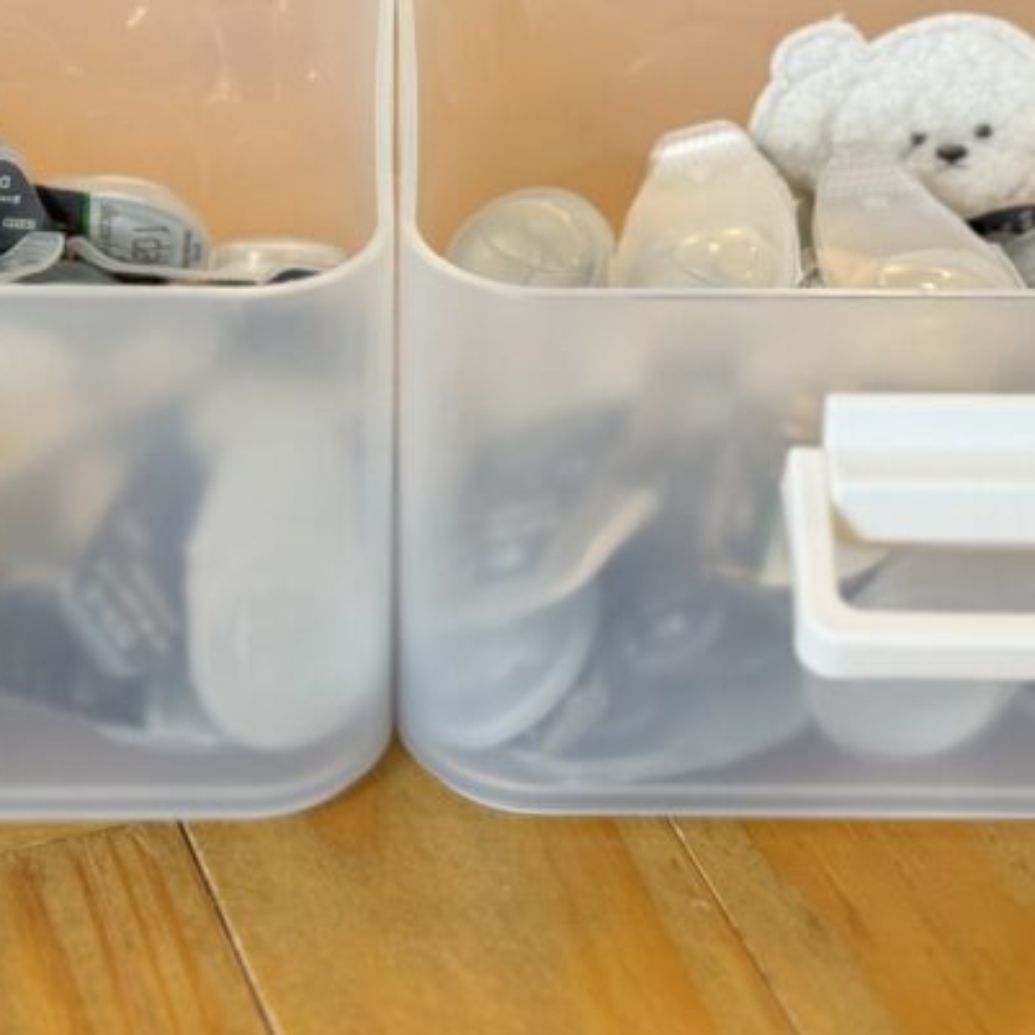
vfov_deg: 15.9
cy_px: 103
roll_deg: +0.1
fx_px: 3653
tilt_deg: -28.0
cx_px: 417
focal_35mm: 108
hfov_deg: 16.1
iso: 125
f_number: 1.78
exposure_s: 1/60
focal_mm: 6.76
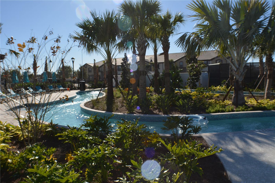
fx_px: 275
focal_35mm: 36
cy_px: 92
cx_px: 138
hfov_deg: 53.1
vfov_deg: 36.9
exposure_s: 1/200
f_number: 10
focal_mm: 24
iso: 100
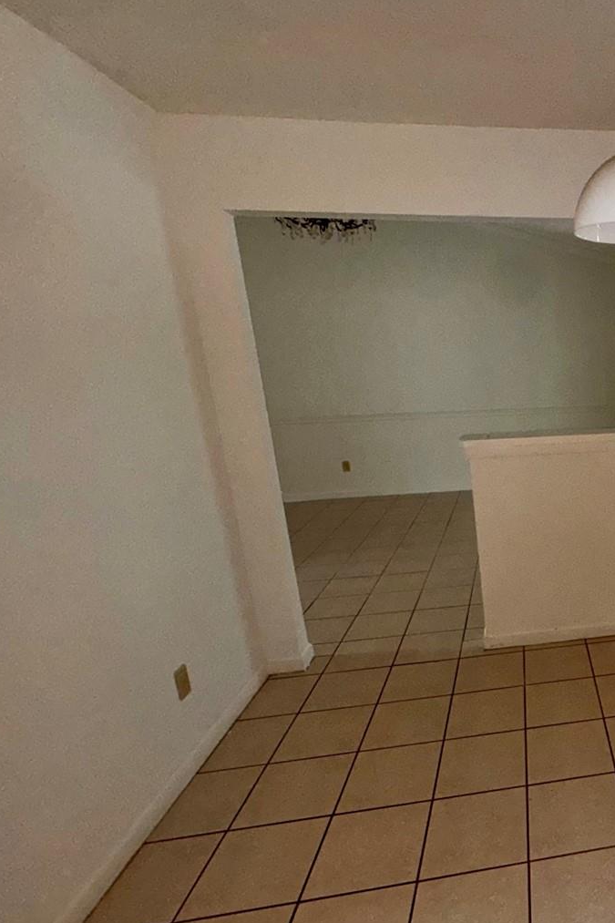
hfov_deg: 45.4
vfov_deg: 76.0
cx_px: 631
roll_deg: +0.9
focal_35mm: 23
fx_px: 590
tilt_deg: -14.9
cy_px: 498
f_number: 2.2
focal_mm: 2.22
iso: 200
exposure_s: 1/60
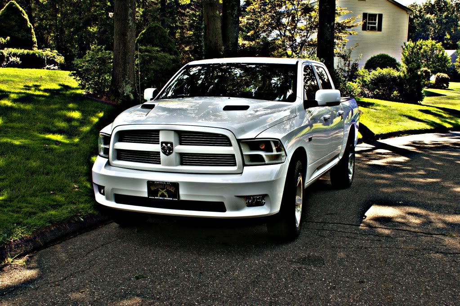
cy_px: 153
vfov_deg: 29.8
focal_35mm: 45
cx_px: 230
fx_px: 575
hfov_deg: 43.6
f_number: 8
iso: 100
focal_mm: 30
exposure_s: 1/125
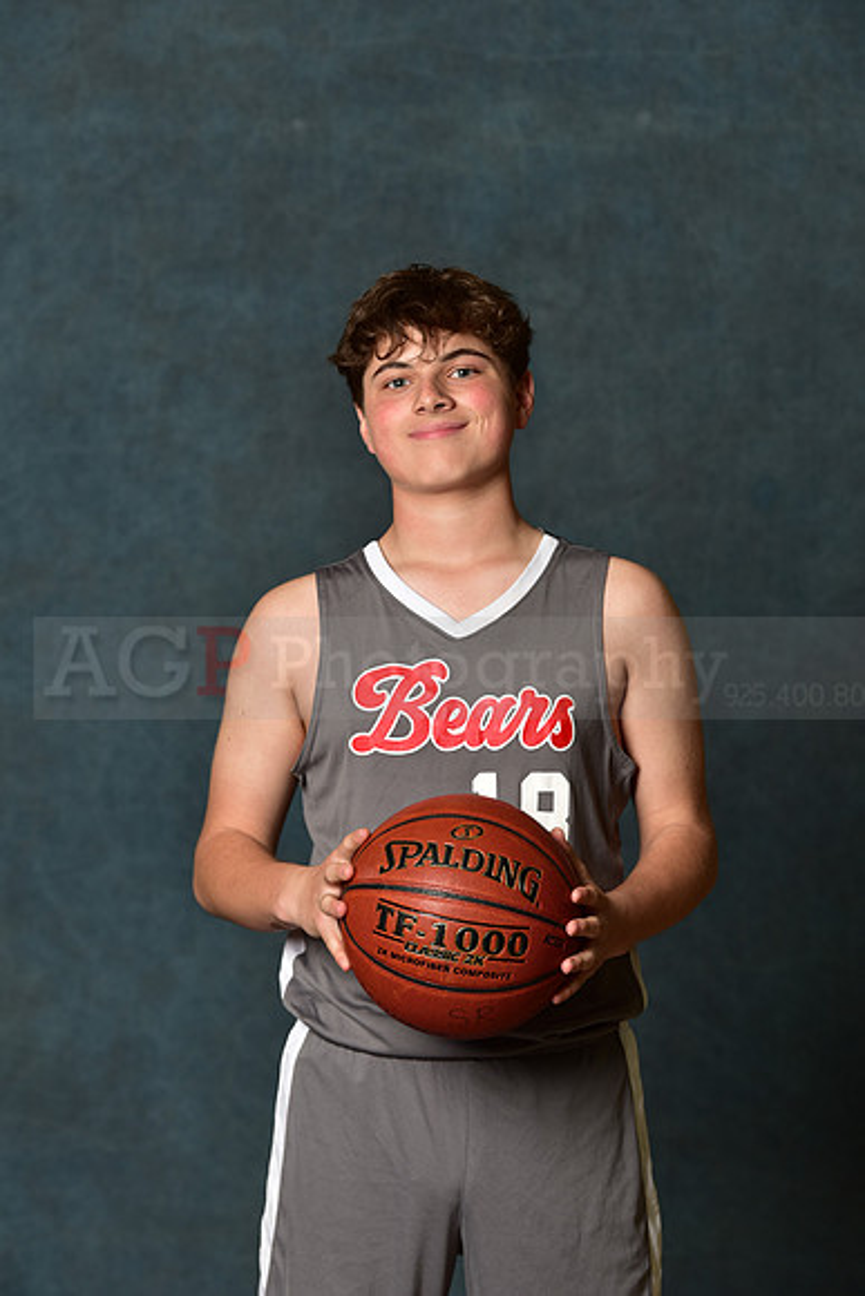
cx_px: 432
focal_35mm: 135
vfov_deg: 15.2
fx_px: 4862
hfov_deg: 10.2
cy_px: 648
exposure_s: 1/160
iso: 200
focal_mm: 135
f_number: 4.5
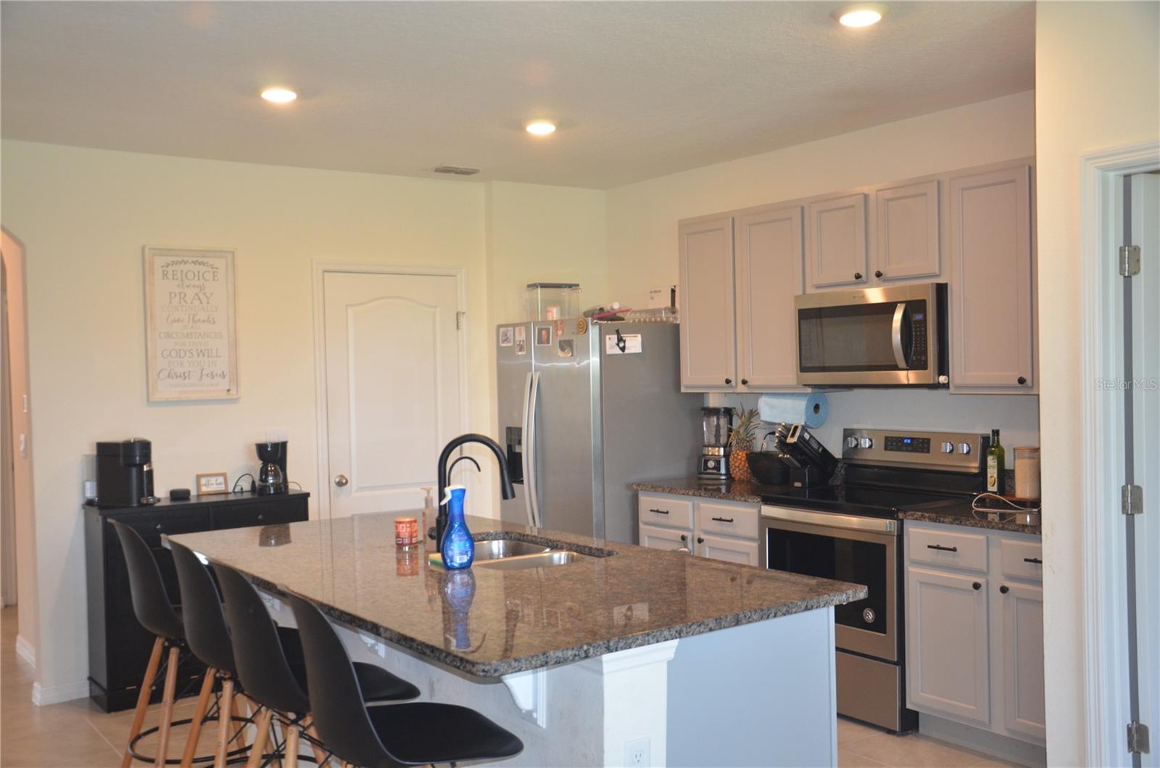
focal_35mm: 36
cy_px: 384
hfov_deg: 53.2
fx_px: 1157
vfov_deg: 36.7
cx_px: 580
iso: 800
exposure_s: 1/60
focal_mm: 24
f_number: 3.8
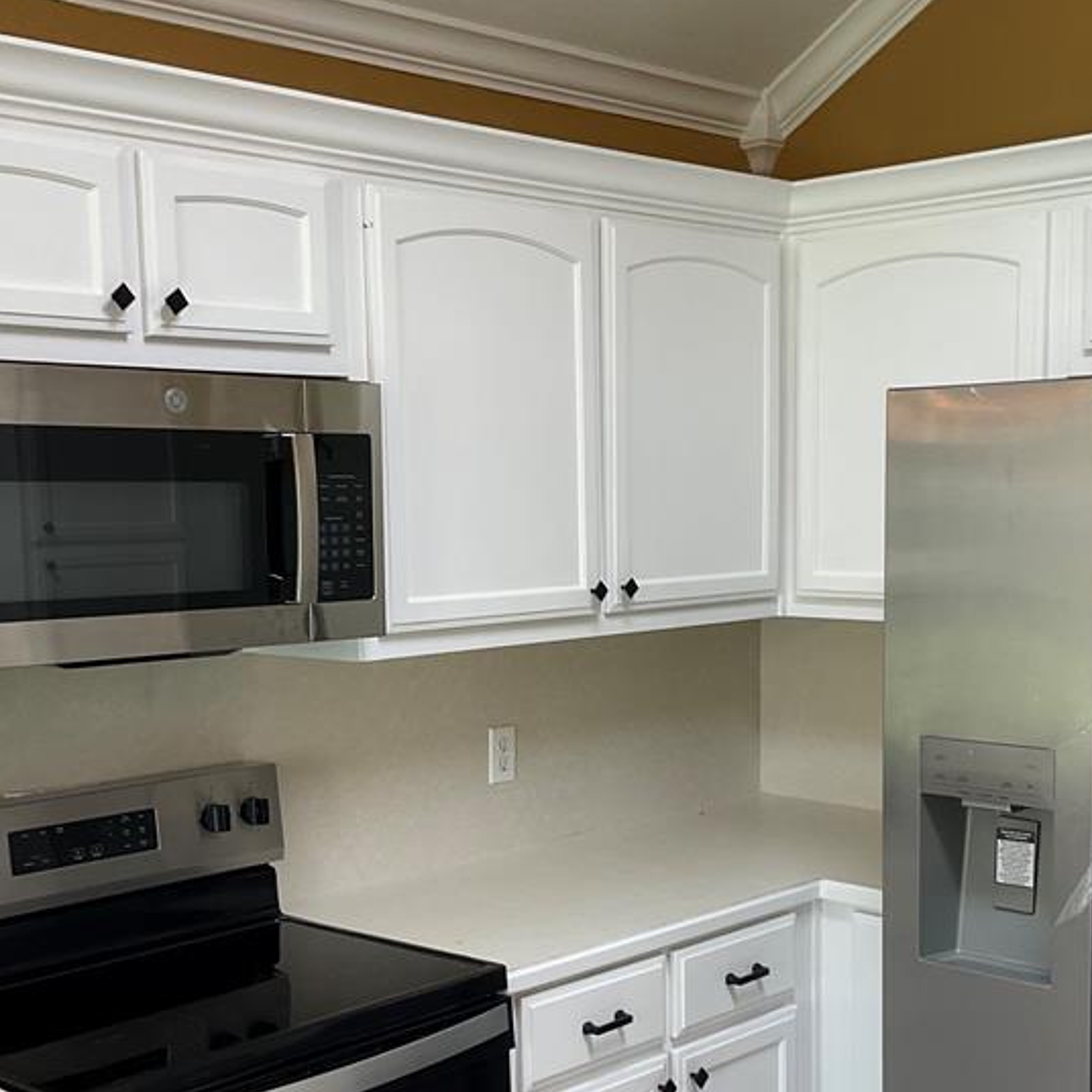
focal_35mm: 49
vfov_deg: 34.4
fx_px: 1749
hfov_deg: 34.7
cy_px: 701
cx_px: 568
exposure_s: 1/60
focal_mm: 3
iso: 40
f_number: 1.8
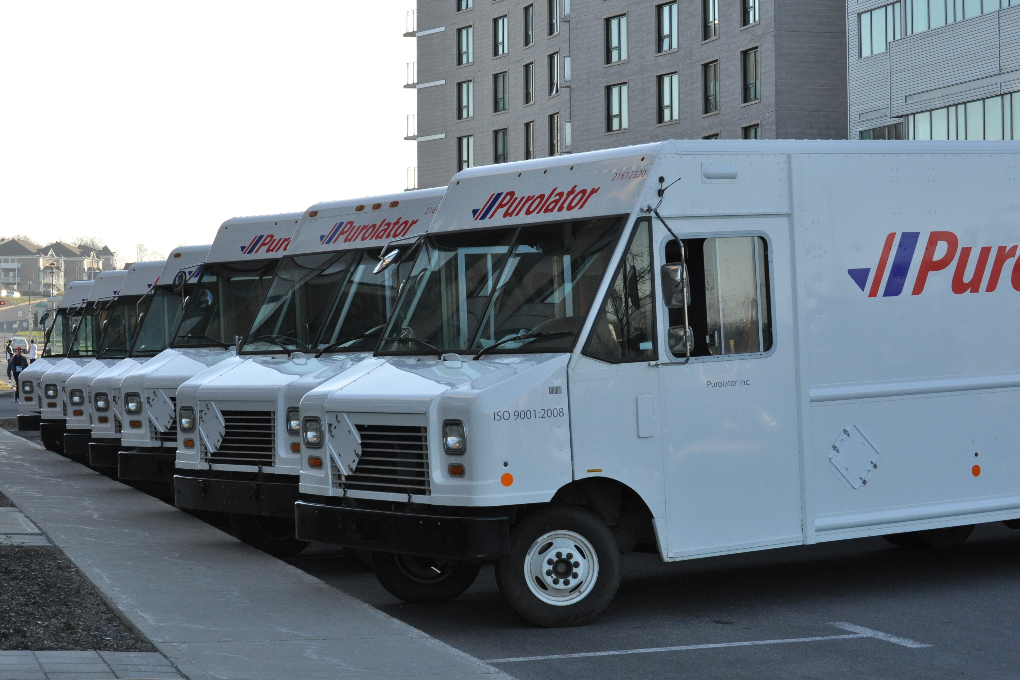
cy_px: 342
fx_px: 2366
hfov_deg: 24.3
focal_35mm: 84
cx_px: 504
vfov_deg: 16.4
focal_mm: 55
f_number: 10
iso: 800
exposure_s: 1/400
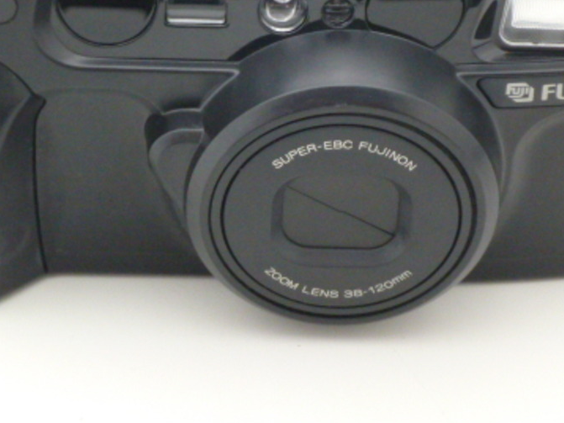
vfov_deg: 8.4
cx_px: 294
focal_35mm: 177
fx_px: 2883
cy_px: 71
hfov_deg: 11.2
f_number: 5.3
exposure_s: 1/20
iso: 400
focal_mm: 17.7
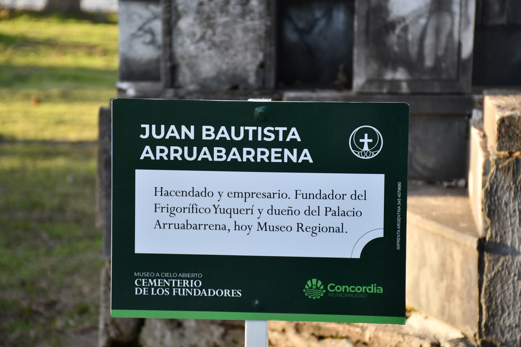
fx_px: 1736
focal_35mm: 120
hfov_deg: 17.1
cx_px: 260
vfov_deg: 11.4
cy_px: 174
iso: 180
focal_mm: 80
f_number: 5.3
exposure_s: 1/200
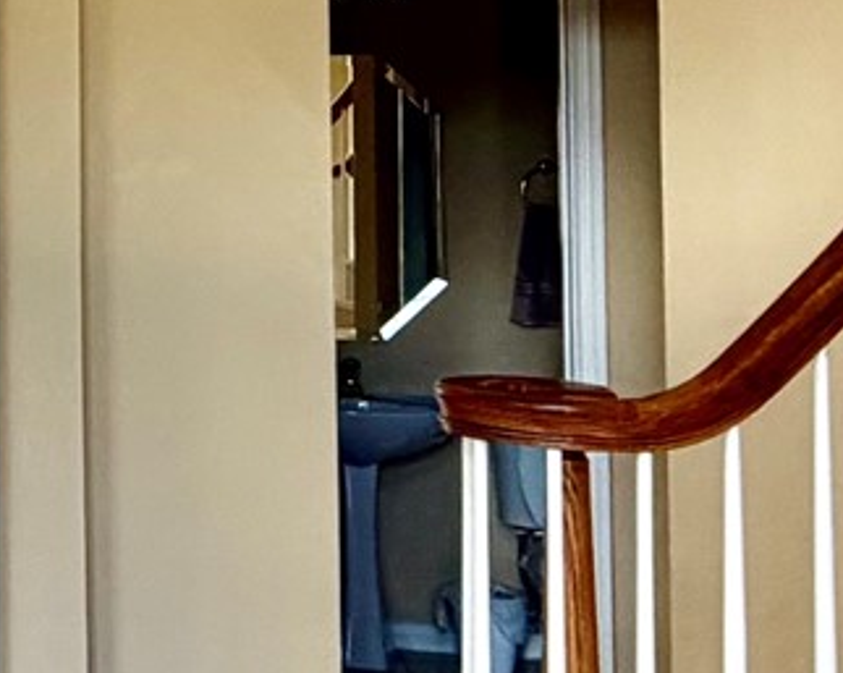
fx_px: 2169
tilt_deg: +3.6
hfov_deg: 18.3
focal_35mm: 87
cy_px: -16
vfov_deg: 17.2
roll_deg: +0.0
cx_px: -579
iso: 200
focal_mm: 2.22
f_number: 2.2
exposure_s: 1/121
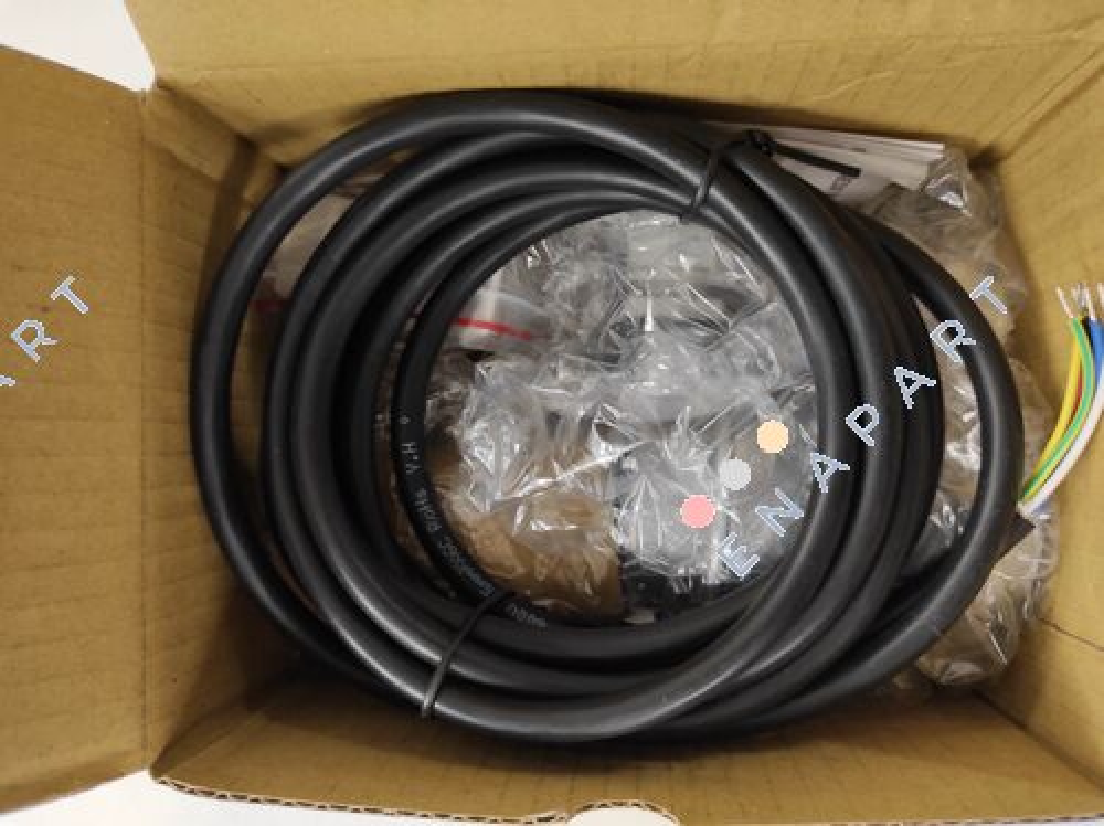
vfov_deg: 54.8
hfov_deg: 69.4
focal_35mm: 25
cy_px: 413
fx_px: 797
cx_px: 552
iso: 289
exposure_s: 1/33
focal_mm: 5.43
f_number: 1.89
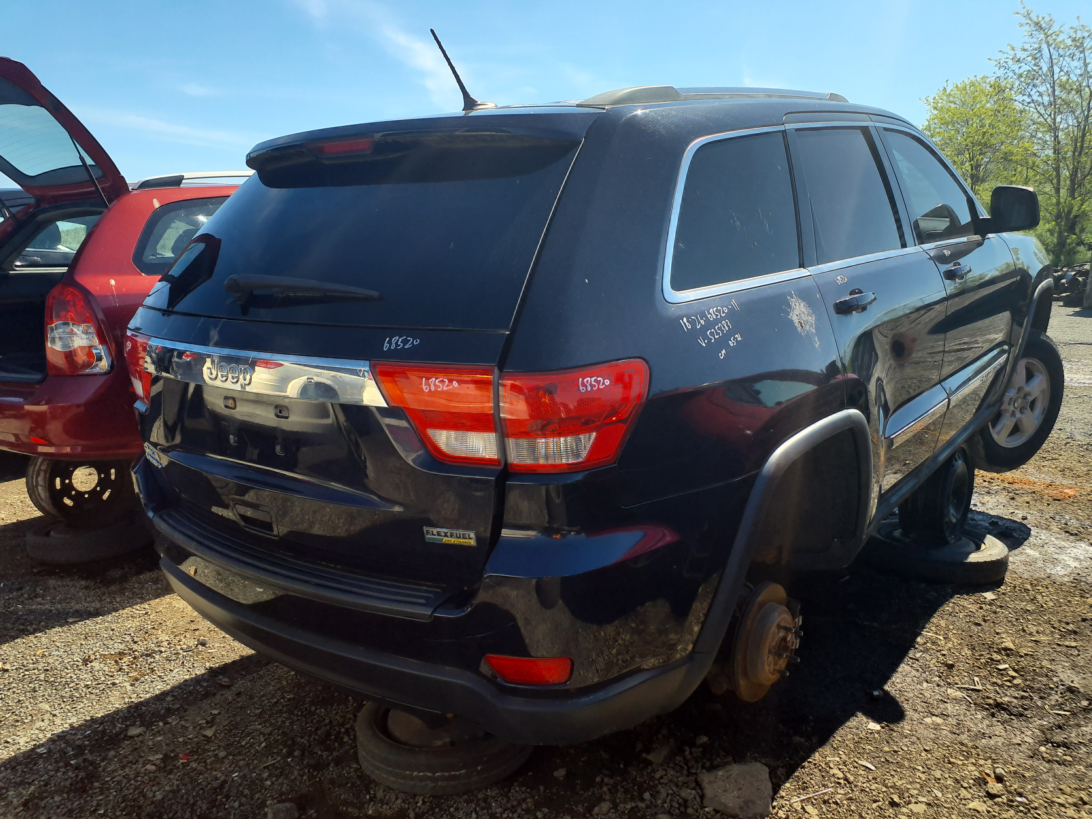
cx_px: 546
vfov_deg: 51.4
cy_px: 410
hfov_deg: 65.3
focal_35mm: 27
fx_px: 852
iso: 40
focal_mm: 3.58
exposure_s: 1/932
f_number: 1.9
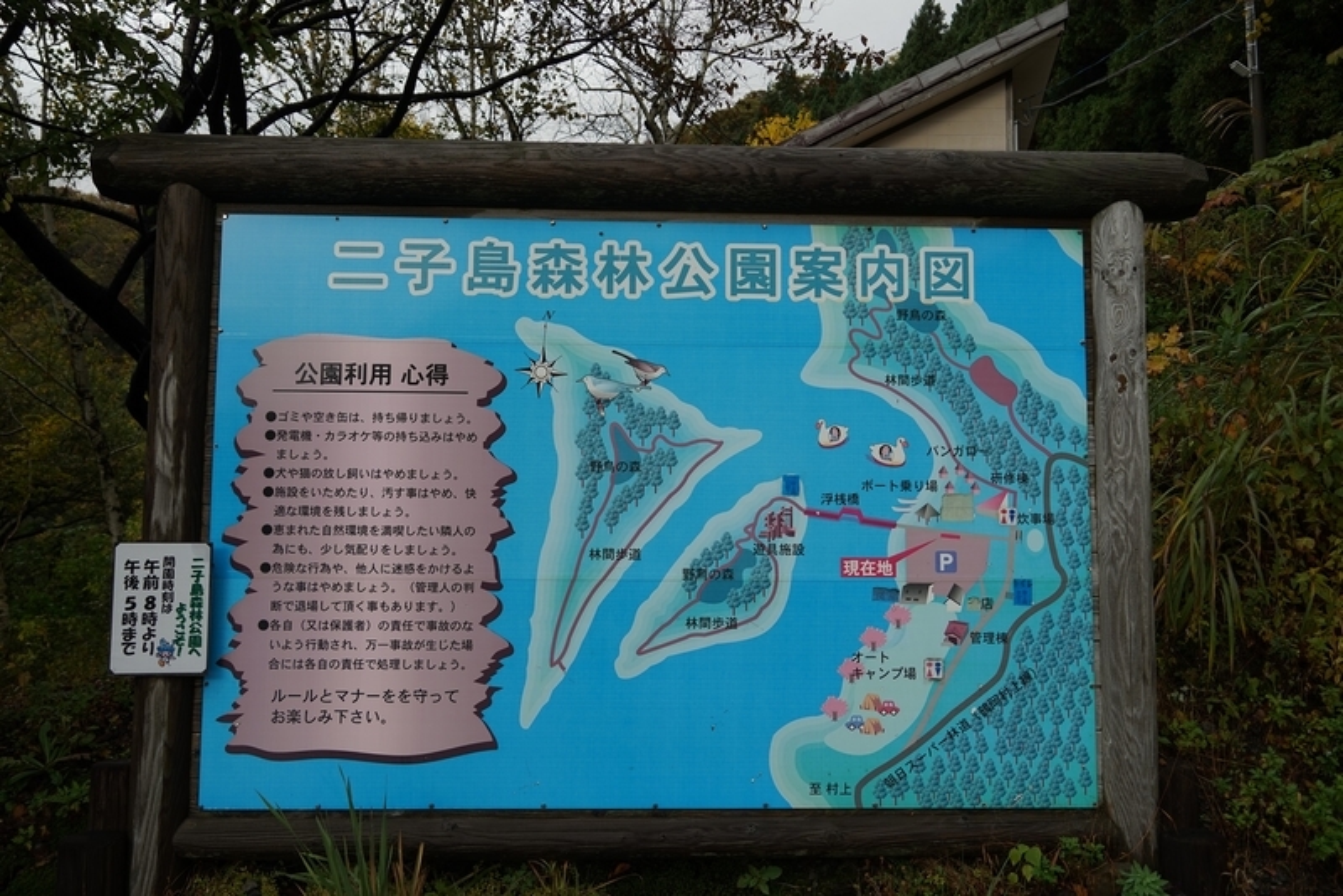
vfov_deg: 42.4
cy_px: 448
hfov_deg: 60.3
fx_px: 1157
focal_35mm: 31
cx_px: 672
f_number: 5
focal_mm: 31
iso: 100
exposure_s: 1/200
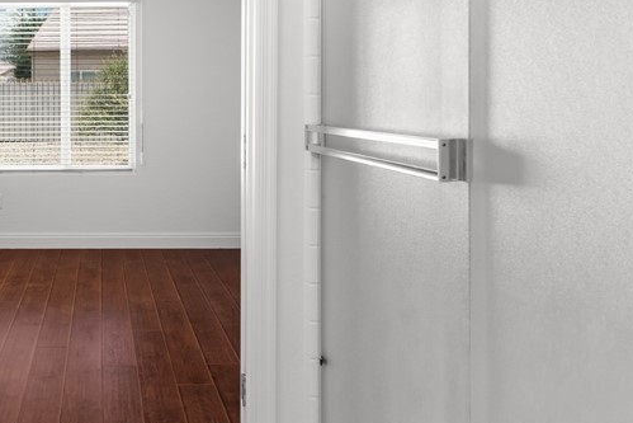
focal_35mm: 37
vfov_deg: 35.2
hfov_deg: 48.0
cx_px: 98
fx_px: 651
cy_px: 109
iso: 400
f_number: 8
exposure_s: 1/30
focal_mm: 17
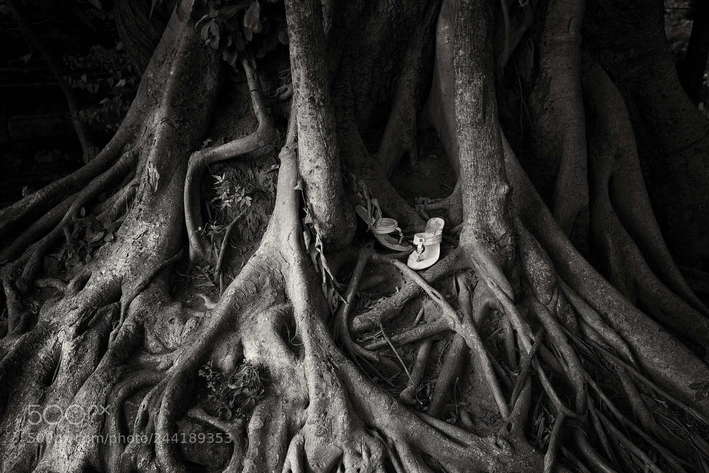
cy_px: 236
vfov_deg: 29.3
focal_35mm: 46
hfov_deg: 42.7
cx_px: 354
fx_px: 906
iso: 100
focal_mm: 46
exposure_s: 1/100
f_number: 4.5
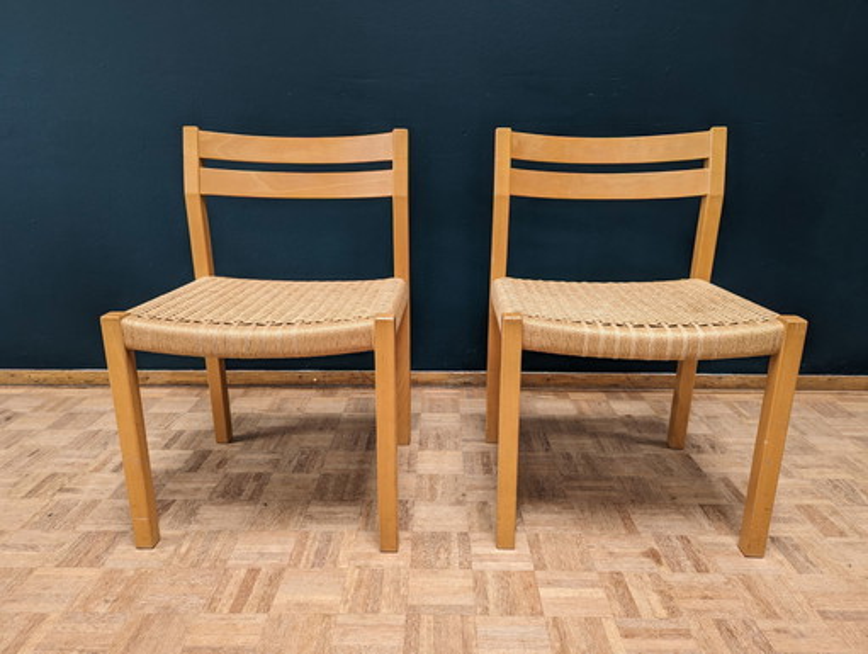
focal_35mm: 24
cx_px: 434
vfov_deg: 57.0
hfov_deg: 71.5
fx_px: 603
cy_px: 327
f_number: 1.85
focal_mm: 6.81
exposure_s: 1/23
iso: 101
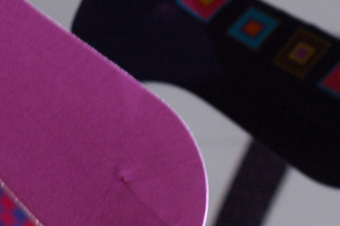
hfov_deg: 6.9
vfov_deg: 4.6
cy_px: -127
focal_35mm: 299
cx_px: 162
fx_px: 2821
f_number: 4.5
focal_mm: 50
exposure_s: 1/15
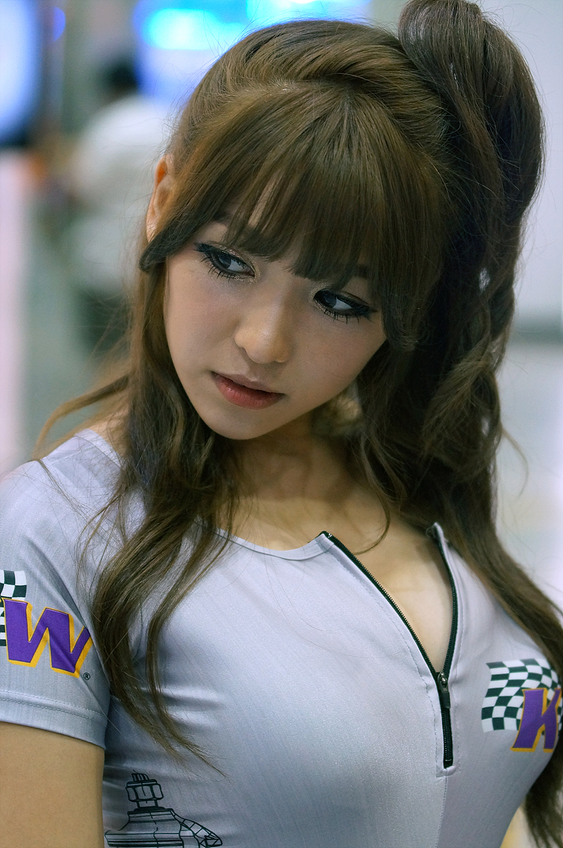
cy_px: 424
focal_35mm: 105
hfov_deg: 13.0
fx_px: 2468
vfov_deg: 19.5
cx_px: 282
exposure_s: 1/125
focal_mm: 70
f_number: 2.8
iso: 1600
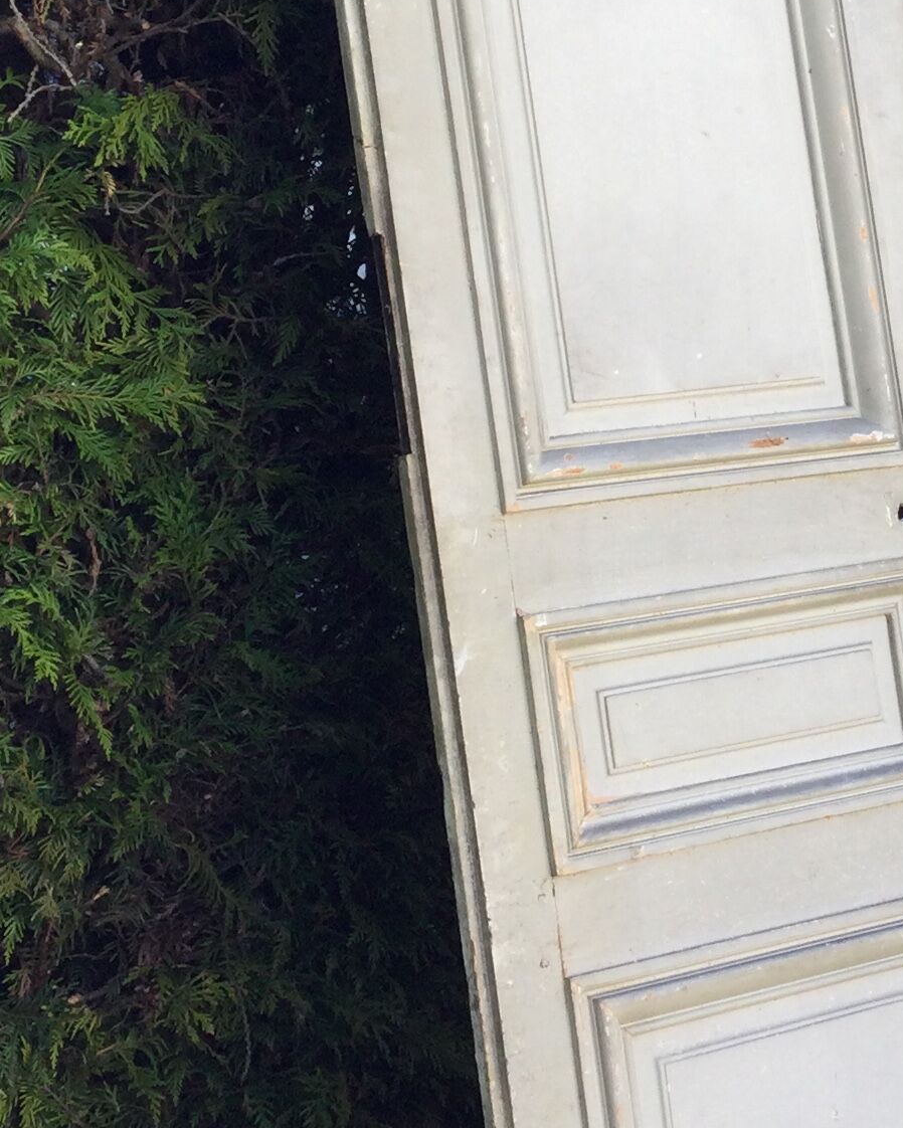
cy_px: 340
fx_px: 2939
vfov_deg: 21.6
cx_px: 877
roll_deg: -0.8
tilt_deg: -5.3
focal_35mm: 88
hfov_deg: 17.1
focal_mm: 3.3
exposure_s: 1/120
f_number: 2.4
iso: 25
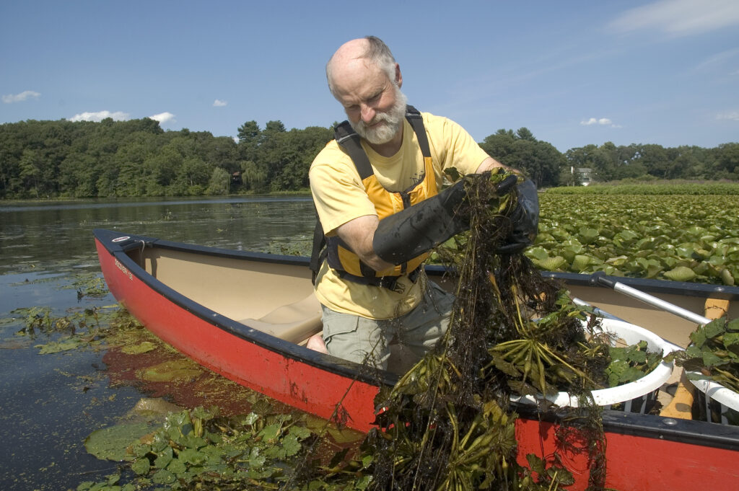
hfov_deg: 67.4
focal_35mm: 27
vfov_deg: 47.9
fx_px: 554
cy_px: 246
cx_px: 370
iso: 200
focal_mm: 18
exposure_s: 1/350
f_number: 8
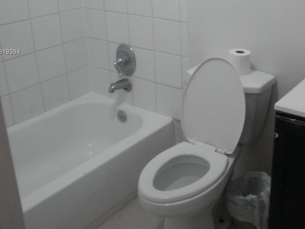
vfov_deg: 31.5
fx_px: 396
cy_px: 52
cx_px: 232
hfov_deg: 40.8
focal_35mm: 45
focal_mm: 4.65
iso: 125
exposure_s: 1/30
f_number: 2.6
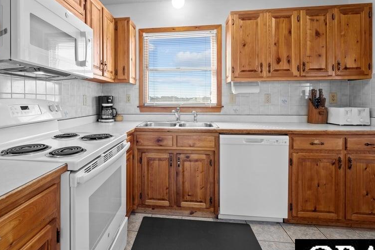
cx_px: 160
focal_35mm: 19
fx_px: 198
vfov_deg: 64.2
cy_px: 105
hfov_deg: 86.3
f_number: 8
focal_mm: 14
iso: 100
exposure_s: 1/6
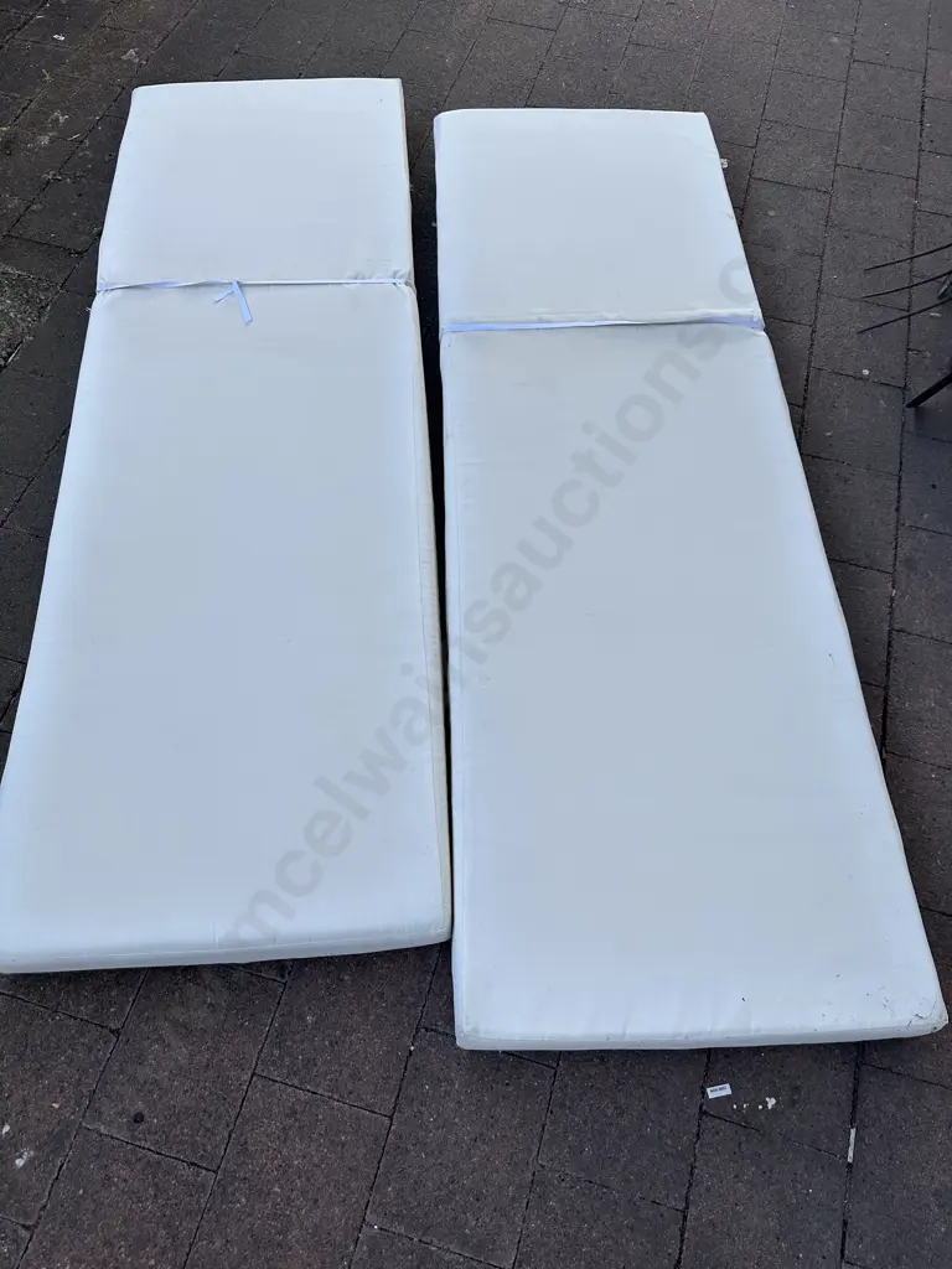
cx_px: 476
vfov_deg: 71.6
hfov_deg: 56.8
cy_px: 634
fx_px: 880
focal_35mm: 24
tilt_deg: -61.2
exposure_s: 1/409
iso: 80
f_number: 1.78
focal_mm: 6.86
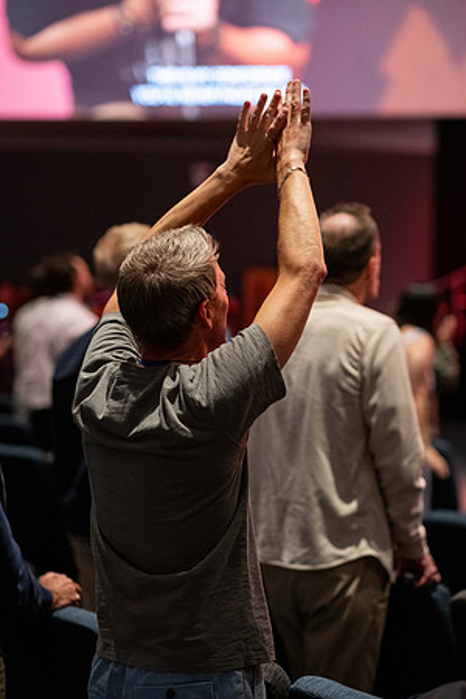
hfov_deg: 16.3
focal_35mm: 84
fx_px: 1631
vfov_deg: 24.2
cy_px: 350
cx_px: 233
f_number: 1.8
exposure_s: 1/80
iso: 2500
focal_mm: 56
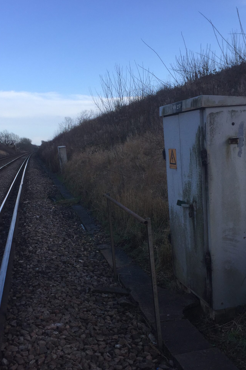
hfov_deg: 33.4
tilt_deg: -7.7
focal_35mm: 40
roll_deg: +2.8
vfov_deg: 48.4
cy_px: 205
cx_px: 123
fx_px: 410
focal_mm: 4.15
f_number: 2.2
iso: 32
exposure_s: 1/618
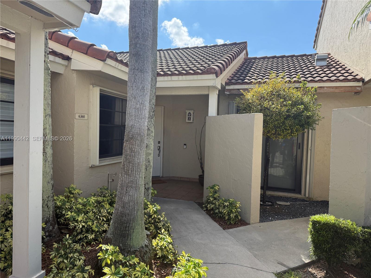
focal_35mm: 24
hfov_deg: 71.6
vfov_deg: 56.8
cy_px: 139
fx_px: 257
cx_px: 186
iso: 100
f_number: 1.78
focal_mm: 6.76
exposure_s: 1/2299
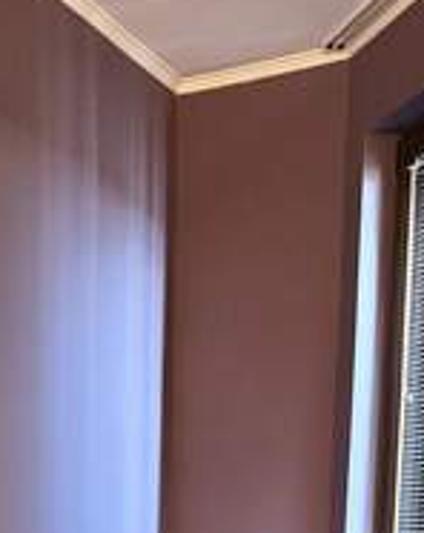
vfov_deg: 26.0
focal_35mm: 64
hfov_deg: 23.4
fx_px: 1007
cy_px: 661
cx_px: 72
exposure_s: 1/33
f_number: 1.78
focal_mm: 6.76
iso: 1000
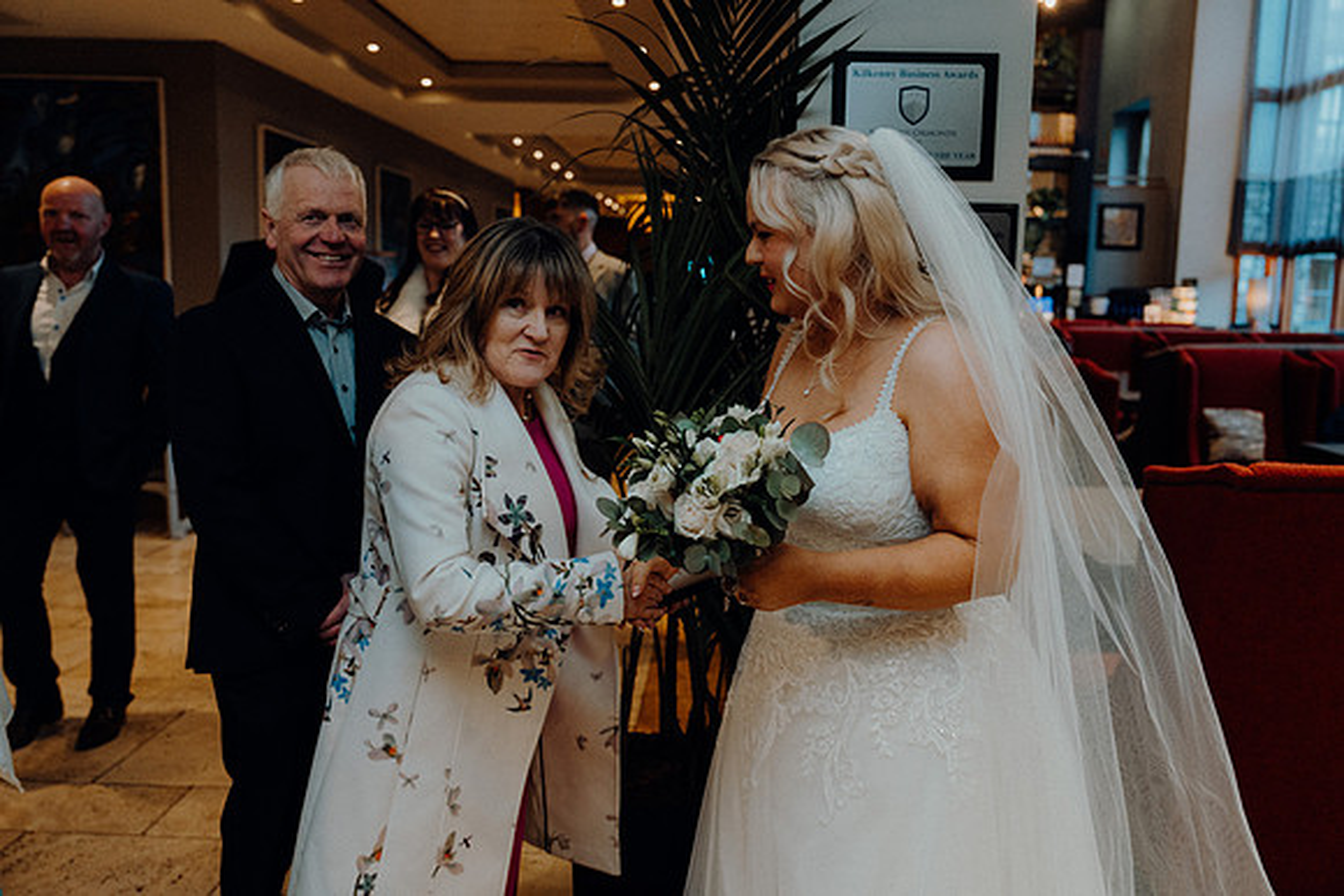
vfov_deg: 41.1
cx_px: 672
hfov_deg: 58.7
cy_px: 448
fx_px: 1195
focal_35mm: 32
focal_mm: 32
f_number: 3.5
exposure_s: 1/160
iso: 2500
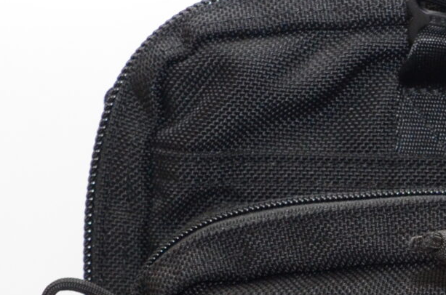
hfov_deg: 8.4
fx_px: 2942
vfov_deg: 5.7
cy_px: 357
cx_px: 778
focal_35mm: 238
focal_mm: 38
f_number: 6.3
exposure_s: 1/160
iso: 1600
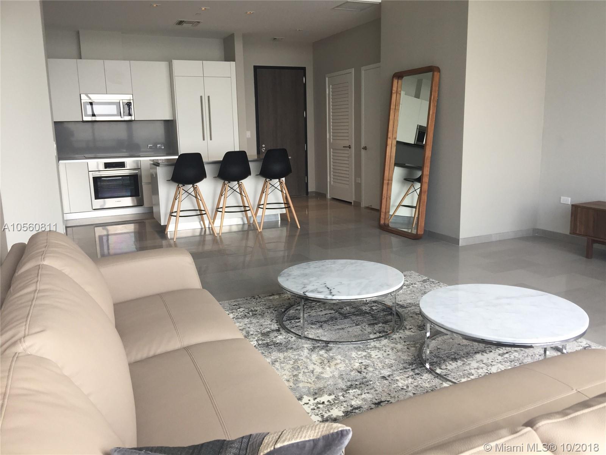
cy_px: 228
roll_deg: -0.2
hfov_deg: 61.7
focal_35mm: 29
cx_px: 303
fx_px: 508
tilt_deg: -10.0
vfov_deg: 48.2
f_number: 2.2
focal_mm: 4.15
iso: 40
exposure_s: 1/60
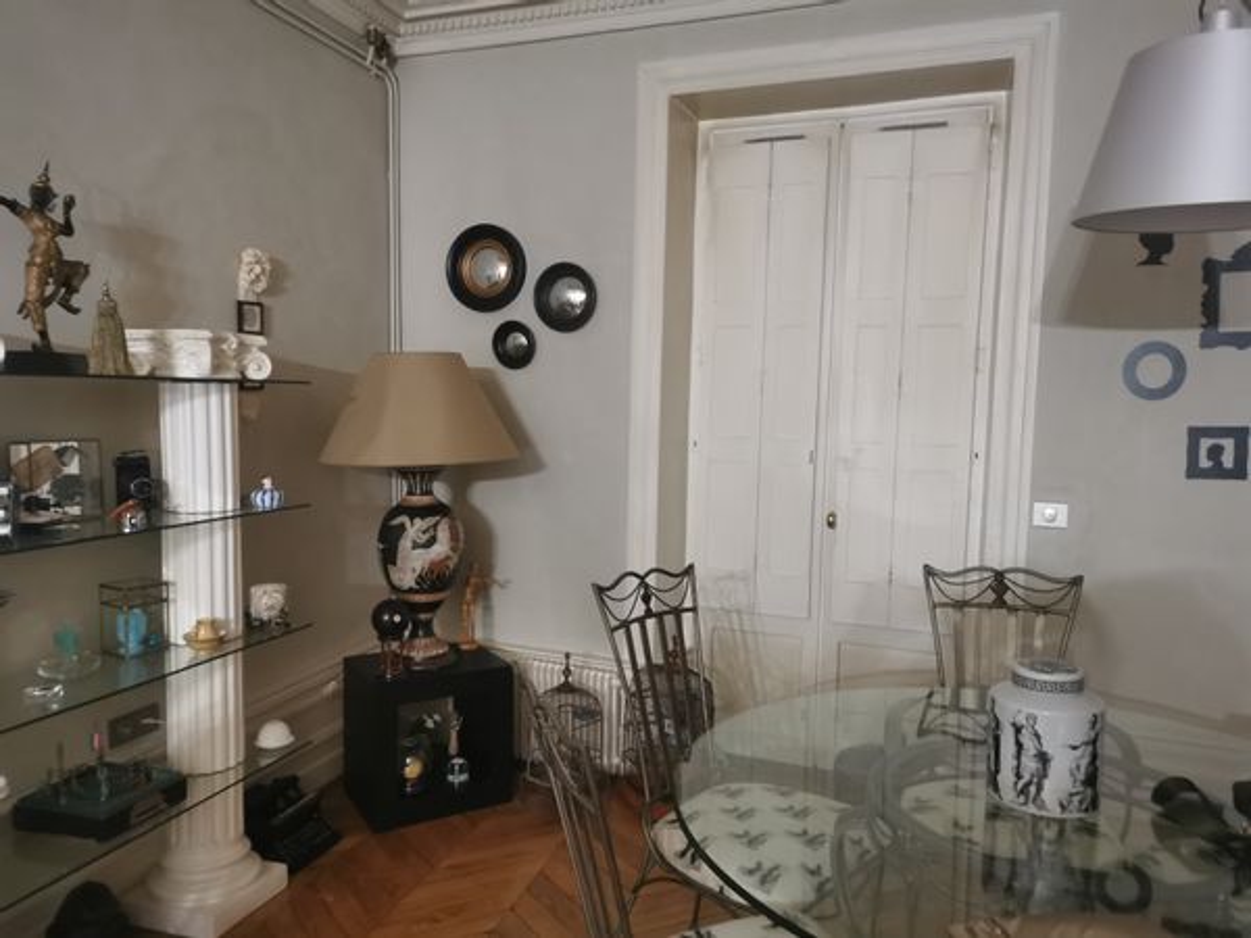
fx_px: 976
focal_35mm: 27
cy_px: 469
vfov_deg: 51.4
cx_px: 626
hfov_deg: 65.3
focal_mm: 5.58
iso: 800
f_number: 1.8
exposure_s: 1/20
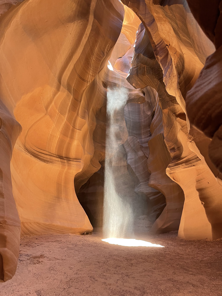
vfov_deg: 67.3
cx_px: 111
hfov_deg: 53.1
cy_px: 148
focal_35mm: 26
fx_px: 222
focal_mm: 4.2
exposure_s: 1/63
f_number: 1.6
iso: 125
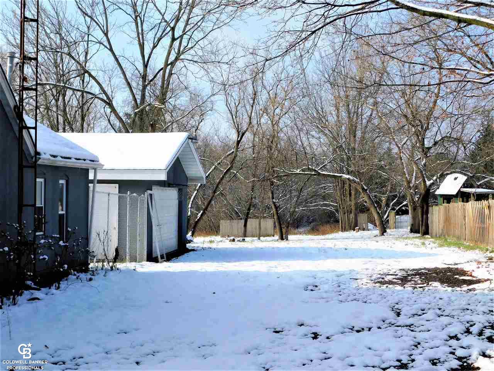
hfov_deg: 32.7
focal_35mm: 59
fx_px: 842
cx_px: 247
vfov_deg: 24.8
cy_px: 186
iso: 125
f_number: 4
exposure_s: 1/1250
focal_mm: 10.4
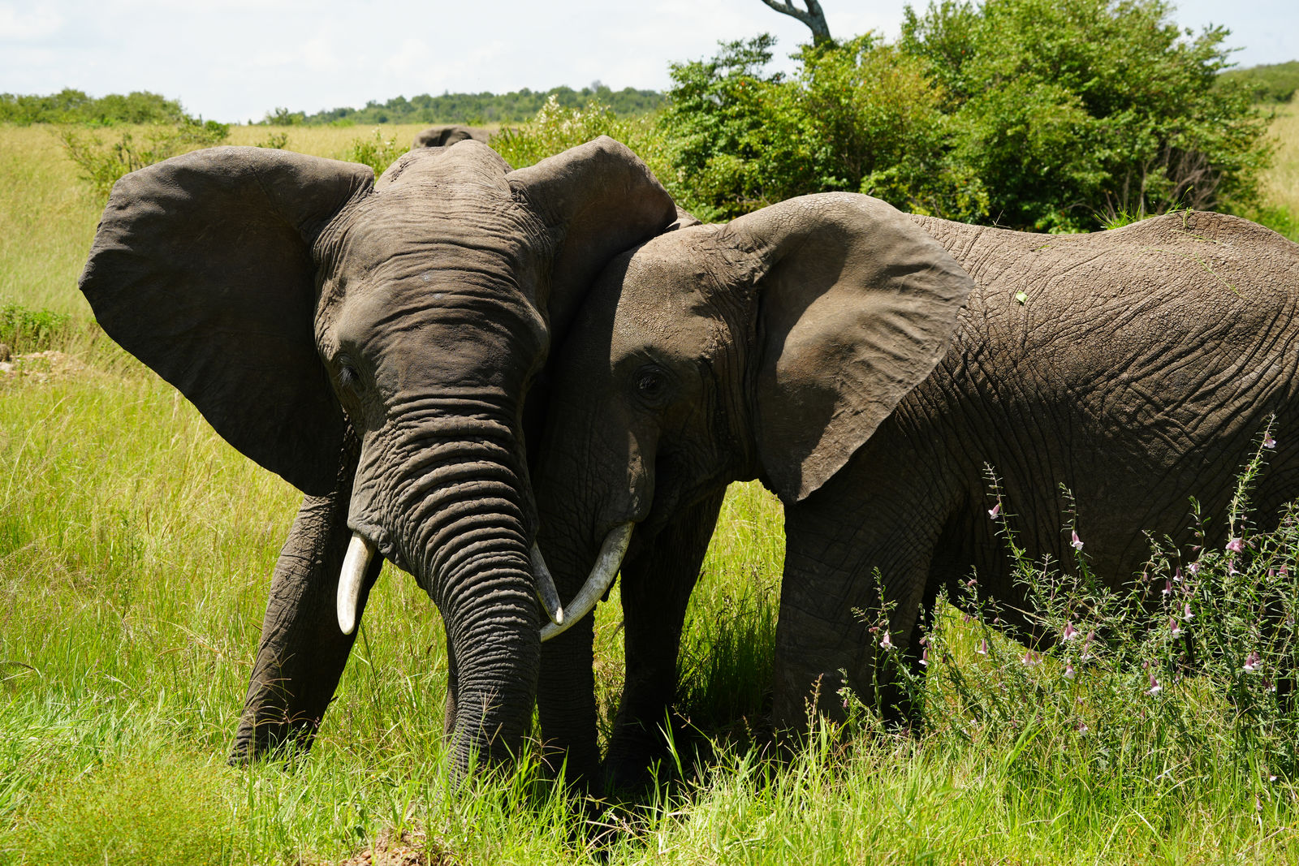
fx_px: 2490
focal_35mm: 69
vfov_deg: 19.7
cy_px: 433
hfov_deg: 29.2
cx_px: 650
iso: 100
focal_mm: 69
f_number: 8
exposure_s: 1/125
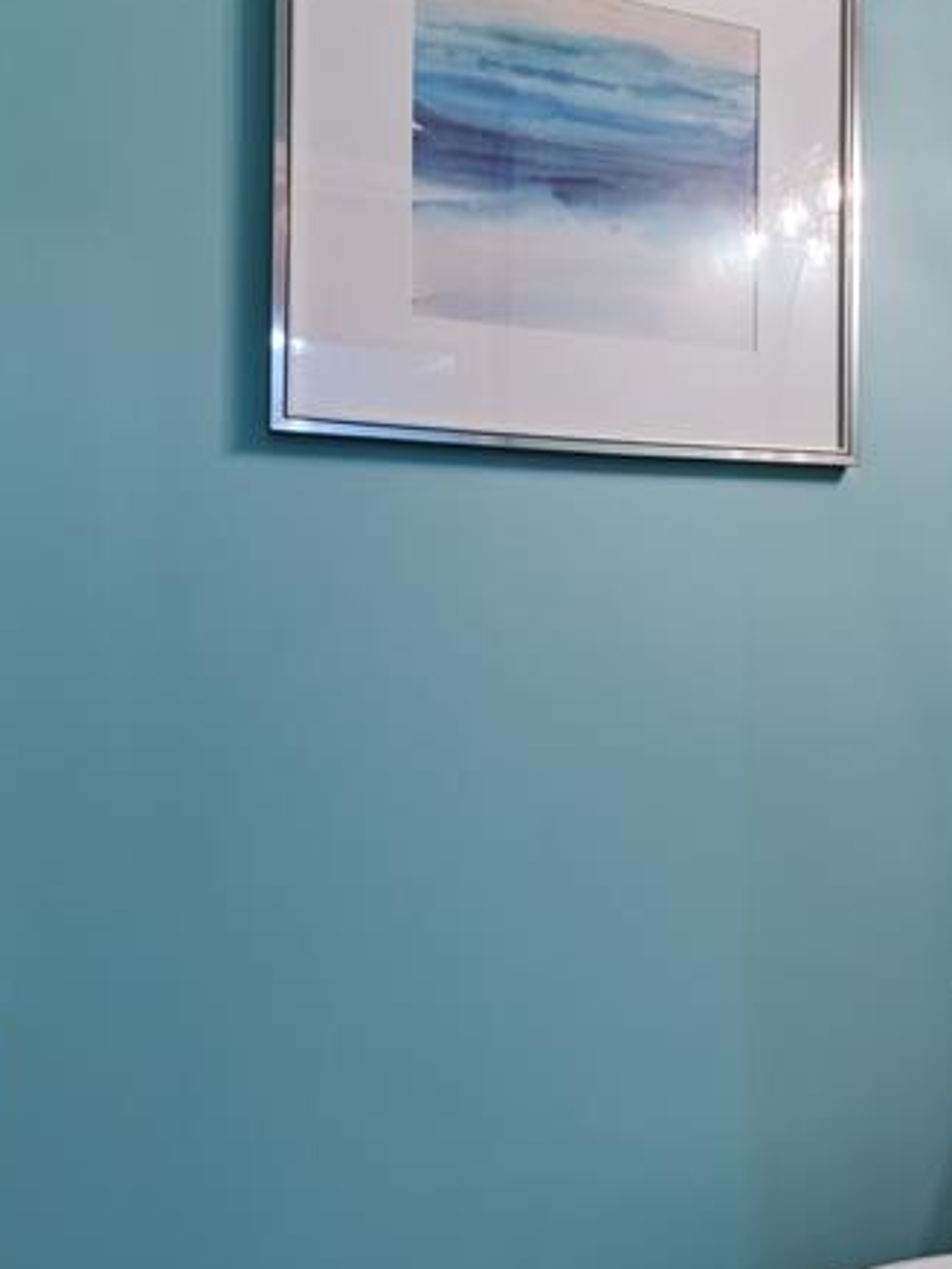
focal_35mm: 36
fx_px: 1319
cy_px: 645
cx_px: 946
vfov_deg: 51.3
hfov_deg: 35.9
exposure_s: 1/3
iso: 400
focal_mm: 16
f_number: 8
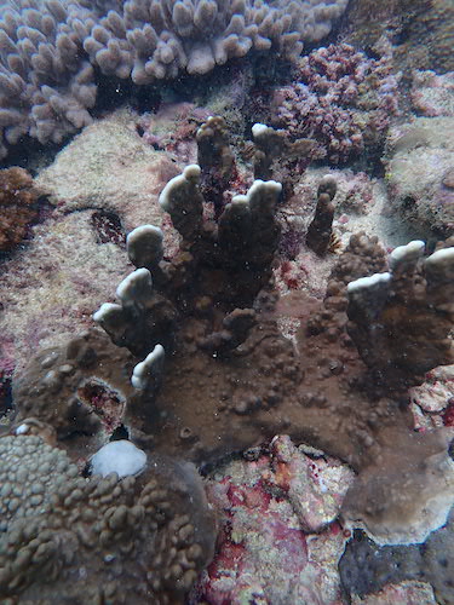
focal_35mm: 25
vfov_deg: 69.4
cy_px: 302
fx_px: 437
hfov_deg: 54.9
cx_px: 227
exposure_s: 1/250
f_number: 2.8
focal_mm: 4.5
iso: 100
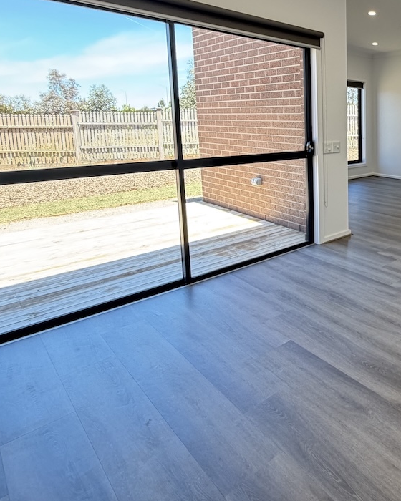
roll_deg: -0.3
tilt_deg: -6.9
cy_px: 167
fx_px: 371
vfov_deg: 66.3
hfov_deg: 47.1
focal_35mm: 25
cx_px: 402
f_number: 2.2
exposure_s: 1/121
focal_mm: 2.22
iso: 160
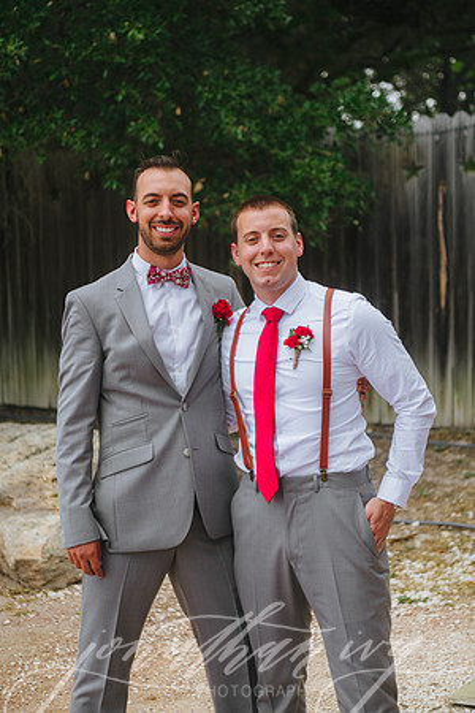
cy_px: 356
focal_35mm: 58
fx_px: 1148
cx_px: 238
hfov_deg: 23.4
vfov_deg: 34.5
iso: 80
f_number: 2.8
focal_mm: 58
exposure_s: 1/400
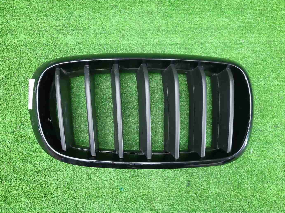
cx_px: 142
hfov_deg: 65.3
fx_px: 222
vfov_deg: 51.3
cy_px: 108
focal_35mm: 27
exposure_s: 1/50
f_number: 1.8
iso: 459
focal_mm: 5.4
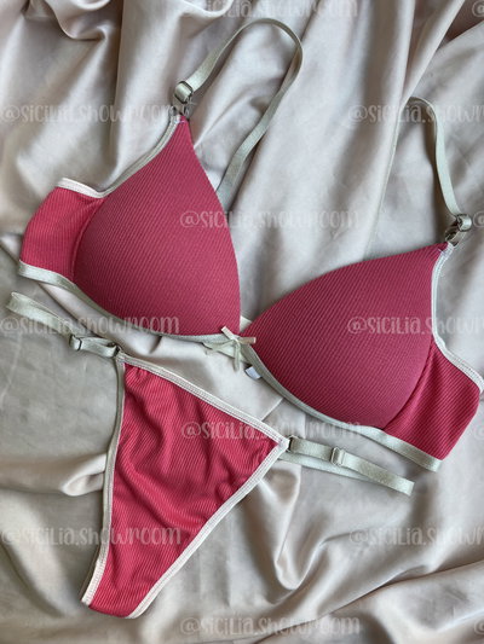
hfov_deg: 53.1
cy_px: 322
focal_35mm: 26
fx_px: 485
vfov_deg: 67.3
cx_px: 242
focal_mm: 5.1
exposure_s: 1/122
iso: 50
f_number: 1.6
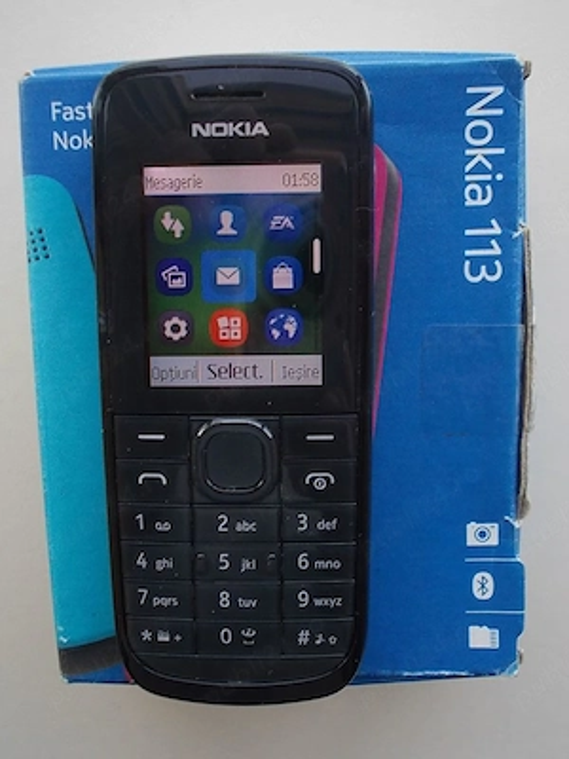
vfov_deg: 49.0
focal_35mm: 38
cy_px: 380
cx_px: 284
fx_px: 833
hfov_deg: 37.7
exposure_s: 1/40
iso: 80
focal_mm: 5.3
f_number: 3.1
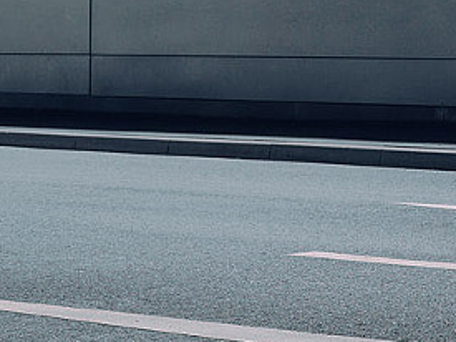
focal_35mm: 196
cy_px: 28
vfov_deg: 7.5
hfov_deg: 8.9
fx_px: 2581
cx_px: 1162
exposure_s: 3.2
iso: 100
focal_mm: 35
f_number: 9
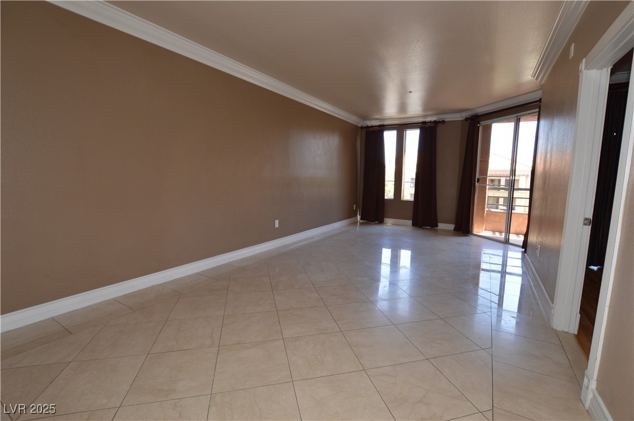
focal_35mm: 15
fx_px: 264
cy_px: 210
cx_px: 317
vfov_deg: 77.2
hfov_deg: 100.5
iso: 400
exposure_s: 1/100
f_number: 5
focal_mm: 10
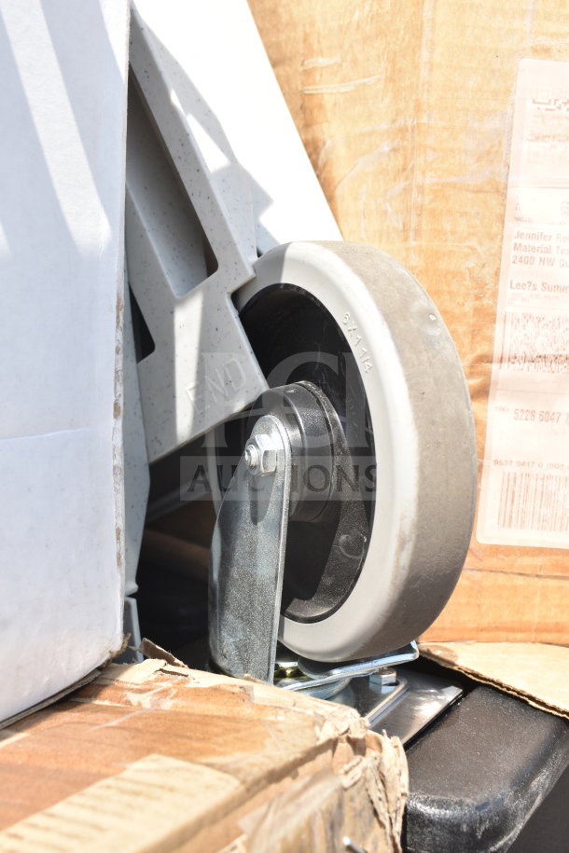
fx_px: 1067
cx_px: 284
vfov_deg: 43.6
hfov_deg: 29.9
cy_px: 426
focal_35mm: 45
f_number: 8
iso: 200
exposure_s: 1/250
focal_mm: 30
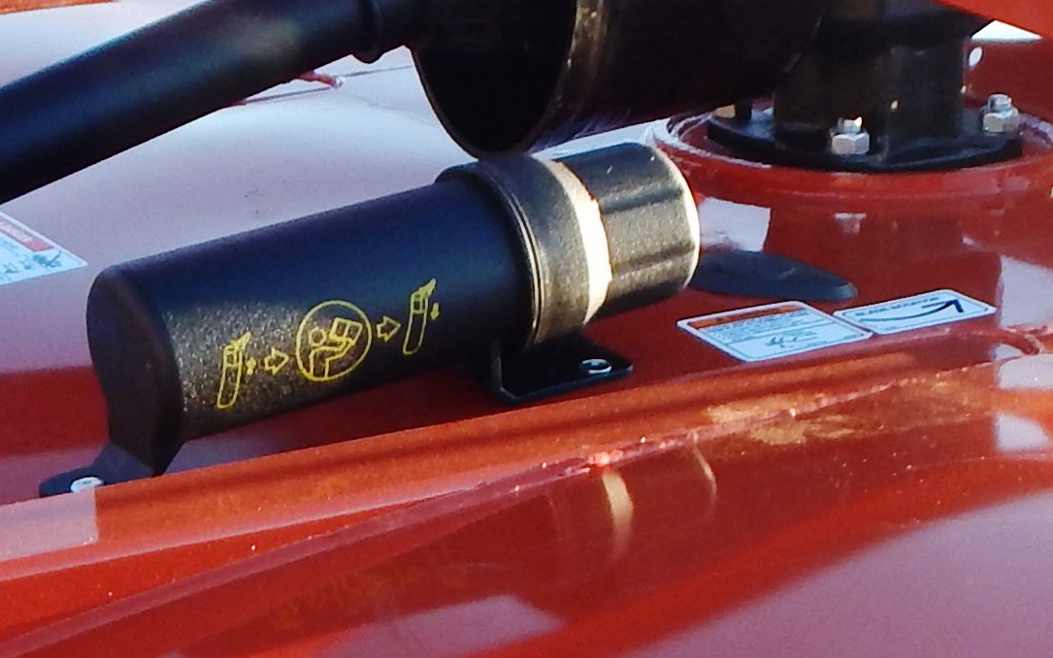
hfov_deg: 21.0
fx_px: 2841
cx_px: 453
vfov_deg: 13.1
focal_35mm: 99
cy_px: 601
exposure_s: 1/200
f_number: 3
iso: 125
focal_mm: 4
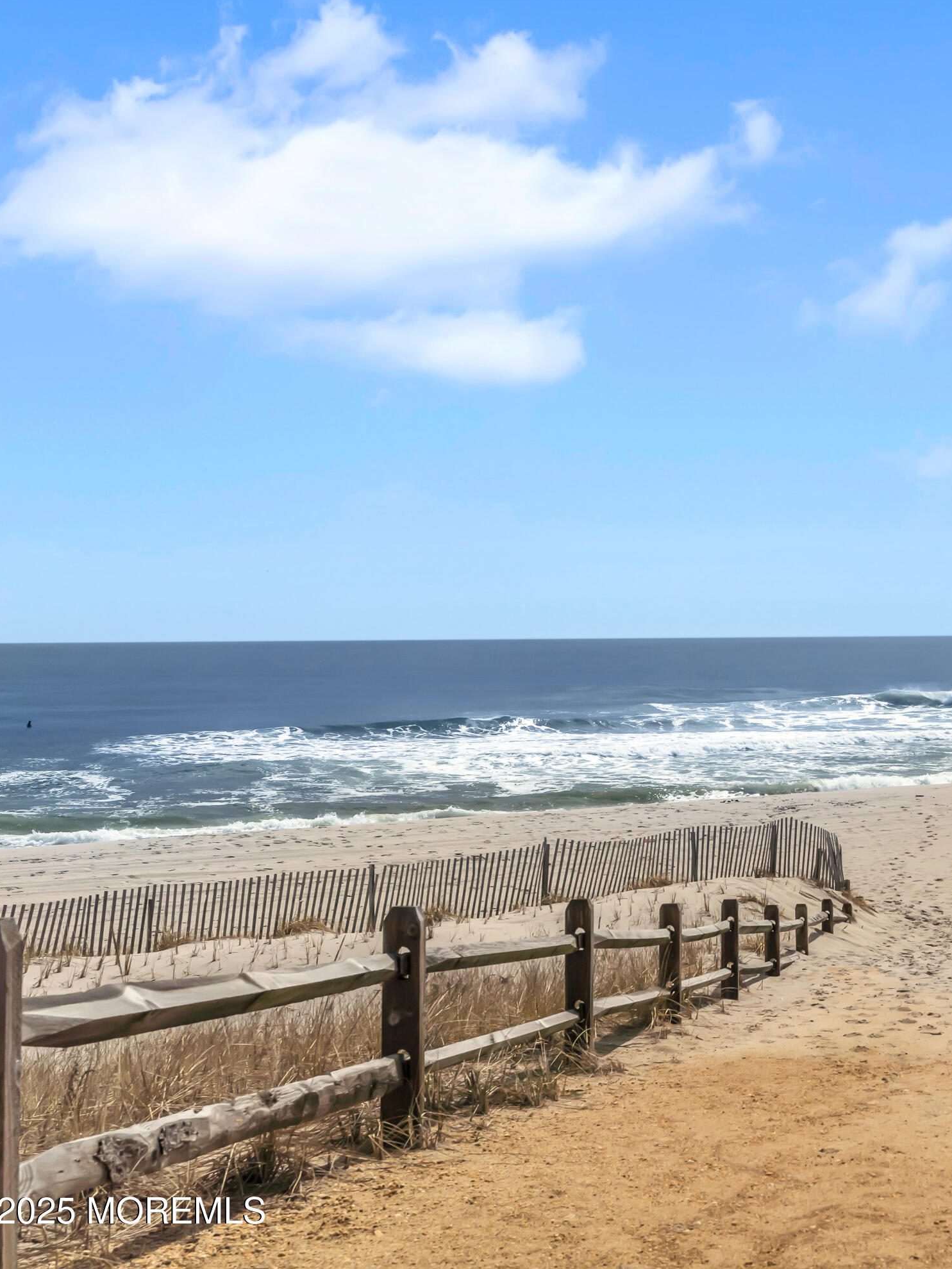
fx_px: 1870
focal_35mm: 51
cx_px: 928
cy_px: 629
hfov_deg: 27.1
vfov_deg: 37.5
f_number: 8
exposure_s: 1/2500
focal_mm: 35
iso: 200
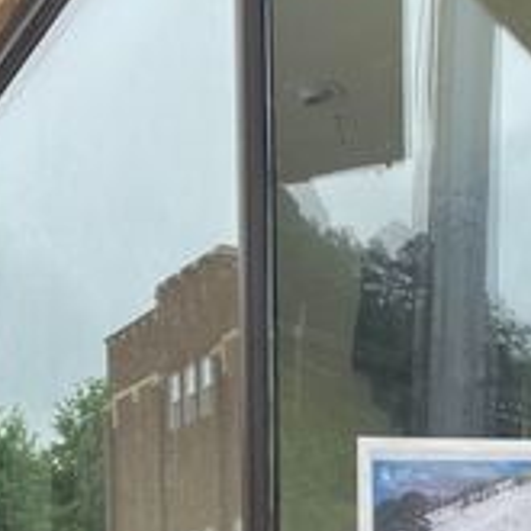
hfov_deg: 18.1
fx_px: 1614
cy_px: 729
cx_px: 573
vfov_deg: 17.3
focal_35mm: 93
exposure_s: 1/230
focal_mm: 4.2
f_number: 1.6
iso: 32
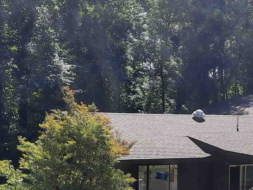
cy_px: 197
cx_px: 266
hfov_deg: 22.4
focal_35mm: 83
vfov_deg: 17.3
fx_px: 607
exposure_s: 1/454
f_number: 2
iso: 32
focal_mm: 4.6
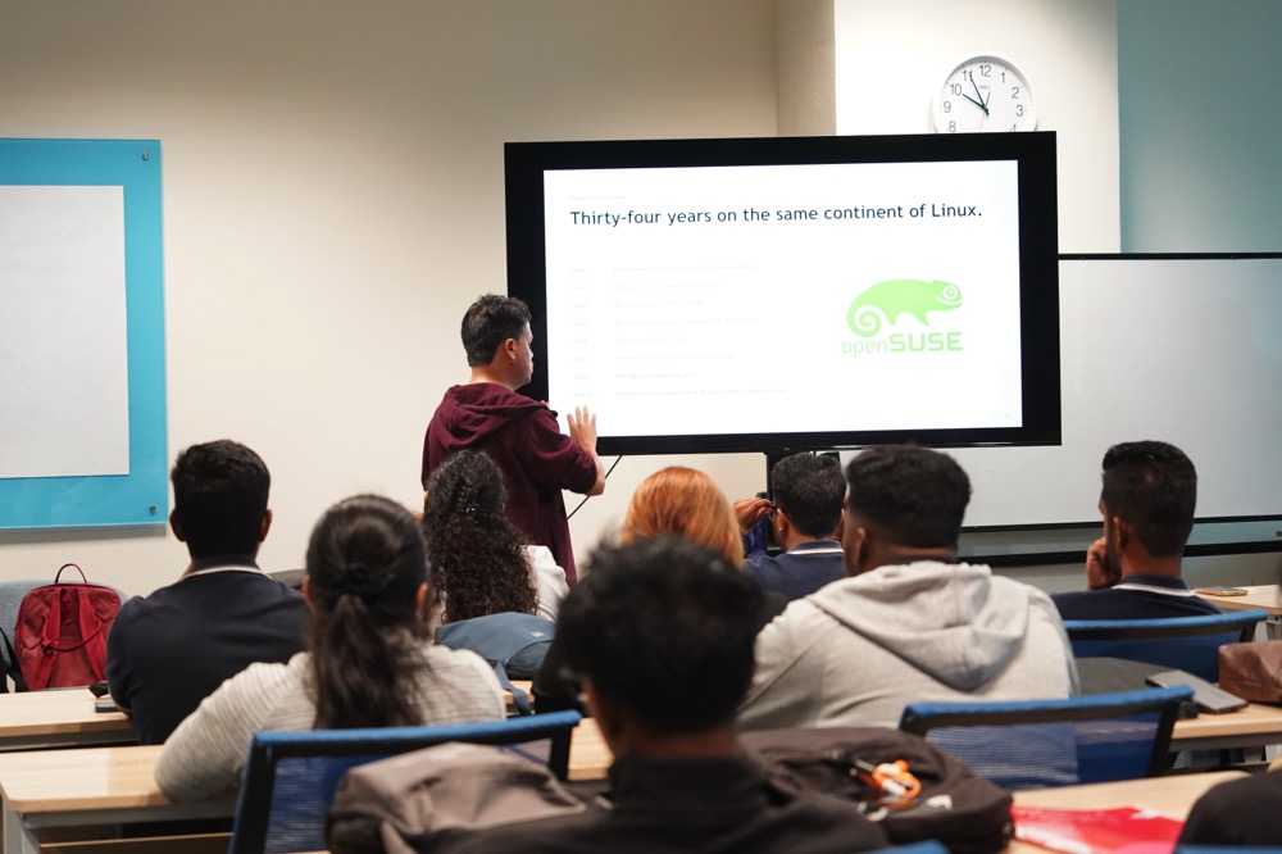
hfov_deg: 27.4
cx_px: 641
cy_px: 427
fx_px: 2634
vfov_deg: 18.4
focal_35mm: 74
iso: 4000
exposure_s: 1/160
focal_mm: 74
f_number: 4
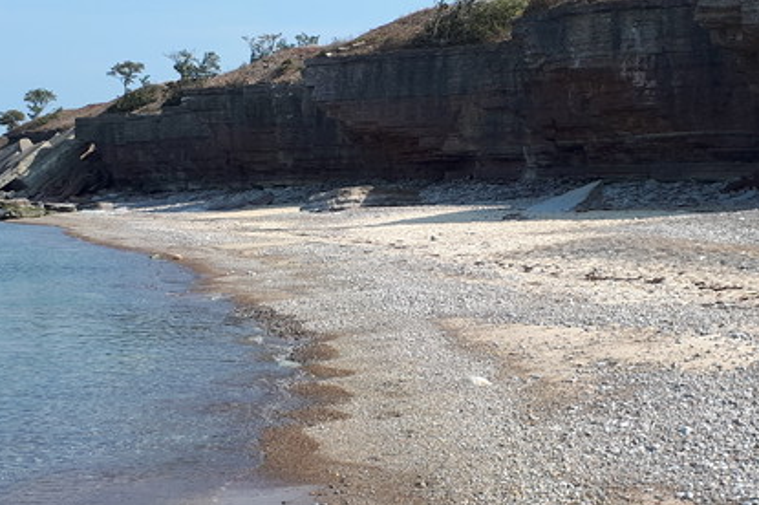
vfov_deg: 20.9
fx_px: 1369
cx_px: 516
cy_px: 278
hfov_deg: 30.7
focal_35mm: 65
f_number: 1.9
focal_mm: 3.6
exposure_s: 1/1095
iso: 40
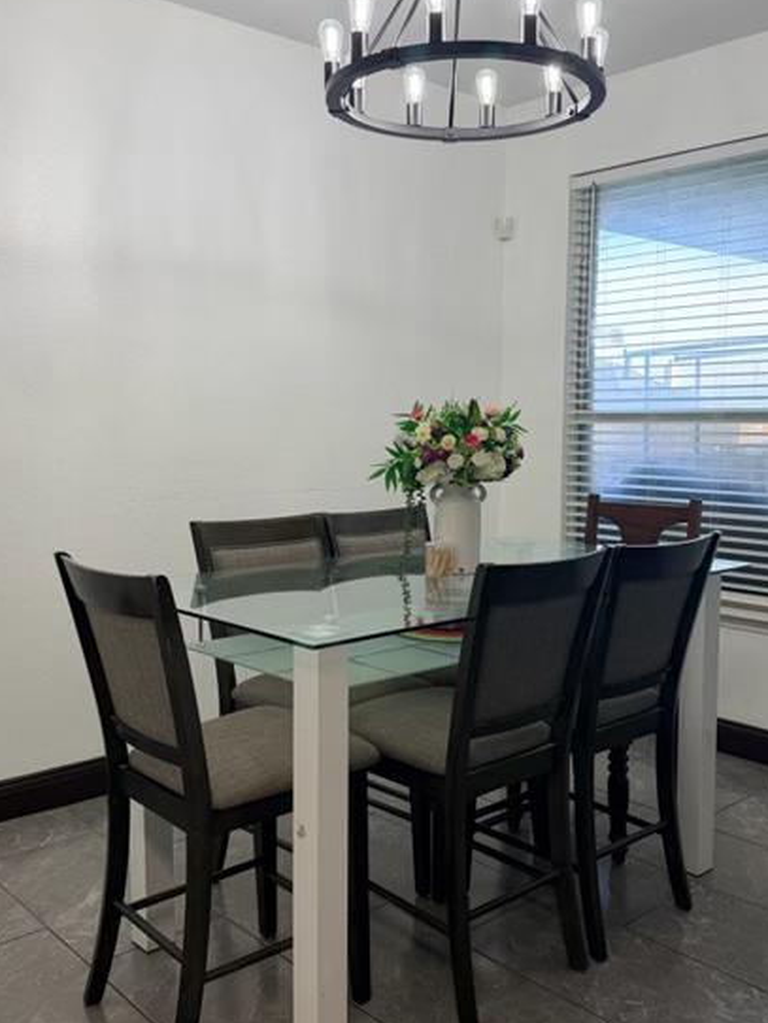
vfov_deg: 53.9
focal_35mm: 34
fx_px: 1005
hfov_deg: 41.8
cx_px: 415
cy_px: 517
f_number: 1.78
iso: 80
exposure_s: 1/174
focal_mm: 6.76
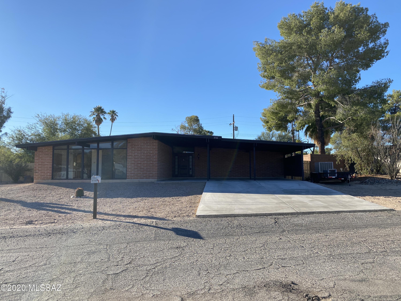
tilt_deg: +4.7
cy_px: 150
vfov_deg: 53.1
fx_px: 301
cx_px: 200
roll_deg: -0.4
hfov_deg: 67.3
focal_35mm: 26
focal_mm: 4.25
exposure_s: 1/2183
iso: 32
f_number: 1.8
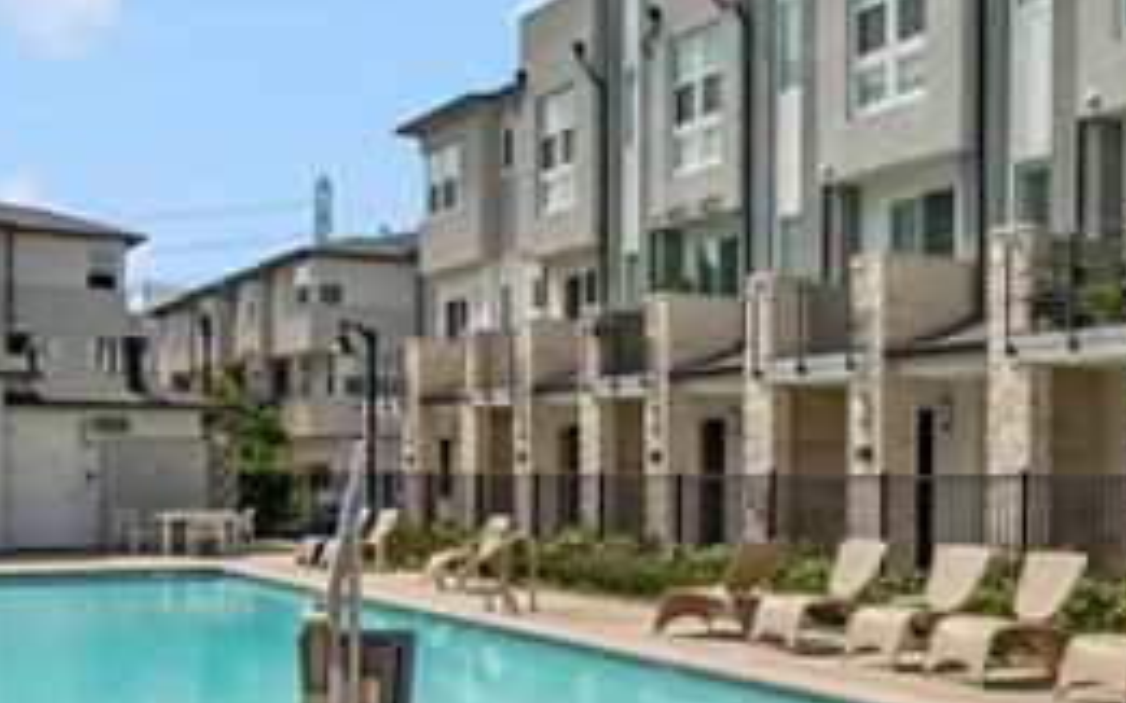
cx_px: 915
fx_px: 1718
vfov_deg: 23.0
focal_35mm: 56
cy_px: 494
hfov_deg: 35.0
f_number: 7.1
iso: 100
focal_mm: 14
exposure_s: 1/500
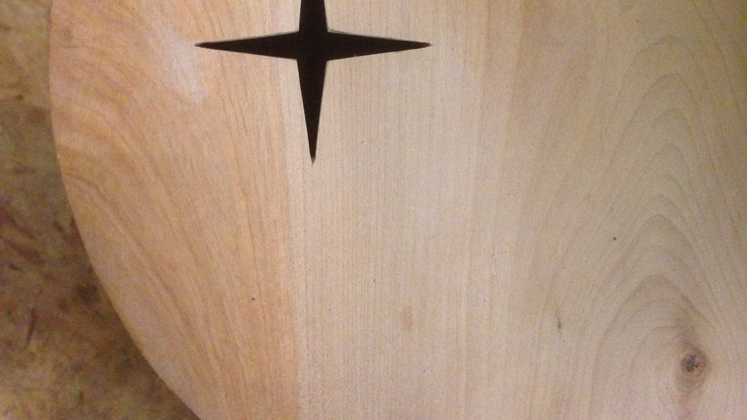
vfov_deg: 24.3
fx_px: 951
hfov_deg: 42.9
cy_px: 51
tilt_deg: -85.6
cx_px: 373
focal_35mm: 48
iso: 400
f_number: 2.4
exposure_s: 1/20
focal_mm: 4.12
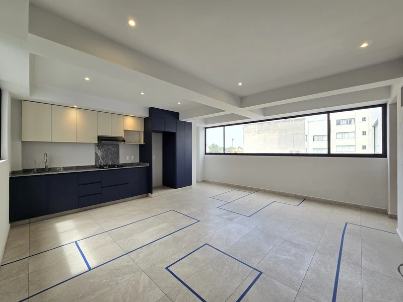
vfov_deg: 89.9
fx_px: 151
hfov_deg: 106.2
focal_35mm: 13
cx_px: 202
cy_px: 151
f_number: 2.2
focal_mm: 2.2
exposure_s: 1/186
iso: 50
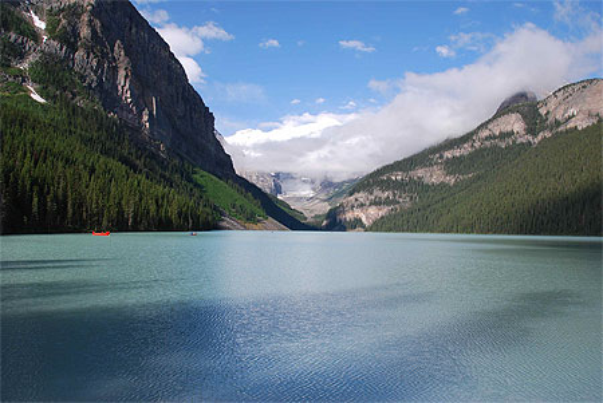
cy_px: 202
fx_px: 453
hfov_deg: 67.3
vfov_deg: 48.0
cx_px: 302
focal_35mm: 27
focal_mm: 18
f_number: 10
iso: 200
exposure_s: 1/250
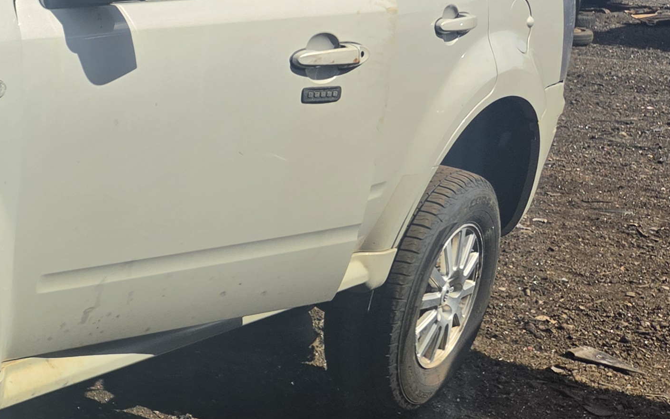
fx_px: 1260
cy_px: 224
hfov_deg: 25.1
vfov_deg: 18.9
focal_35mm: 69
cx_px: -239
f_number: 1.8
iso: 80
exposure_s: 1/7071
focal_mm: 5.4
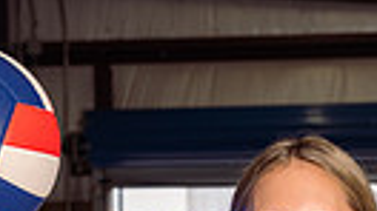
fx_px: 1428
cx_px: 237
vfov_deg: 7.7
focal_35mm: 143
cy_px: 547
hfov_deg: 15.0
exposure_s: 1/250
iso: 320
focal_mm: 40
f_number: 5
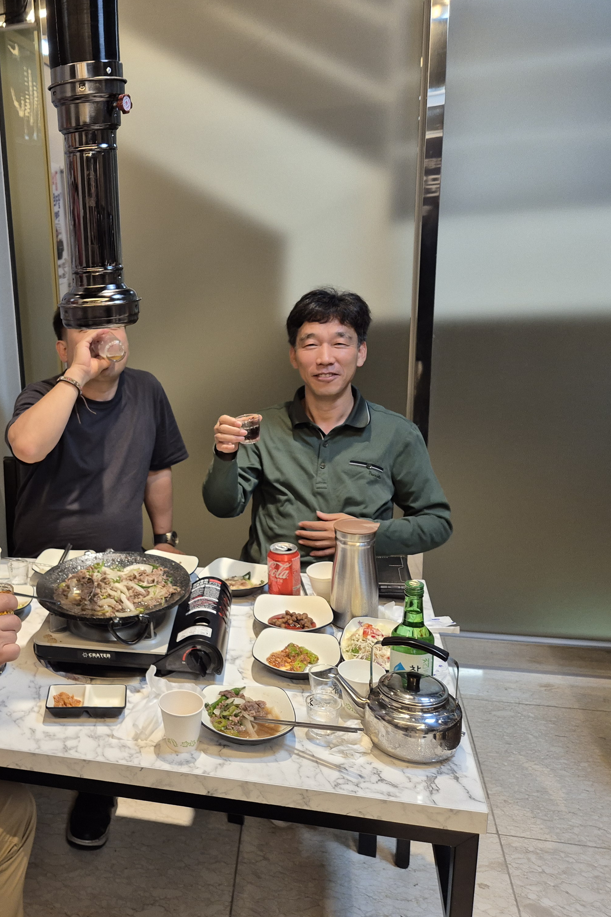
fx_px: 815
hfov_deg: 38.0
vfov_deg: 58.7
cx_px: 47
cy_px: 458
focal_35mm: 32
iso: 200
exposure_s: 1/120
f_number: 1.8
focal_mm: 5.4
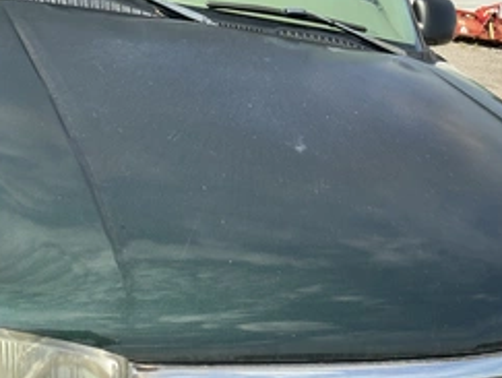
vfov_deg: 31.4
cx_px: 283
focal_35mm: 46
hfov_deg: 41.1
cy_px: 250
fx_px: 668
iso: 25
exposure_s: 1/1195
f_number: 1.8
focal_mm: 3
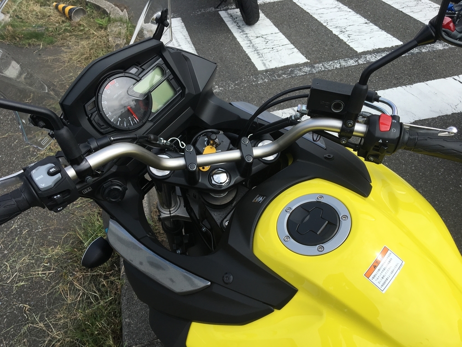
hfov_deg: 61.7
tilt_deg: -39.2
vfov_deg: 48.2
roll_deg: +2.2
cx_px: 231
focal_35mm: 29
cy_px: 174
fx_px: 387
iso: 25
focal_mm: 4.15
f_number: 2.2
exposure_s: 1/1304
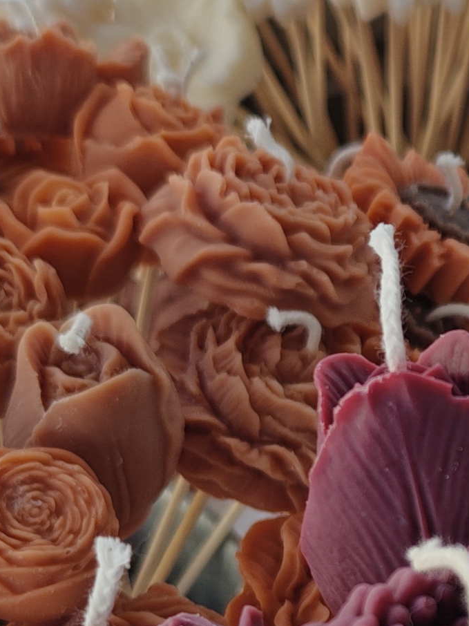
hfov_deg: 13.7
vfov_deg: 18.6
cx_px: 588
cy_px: 541
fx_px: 1880
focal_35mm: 104
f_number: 1.6
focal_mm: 6.06
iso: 50
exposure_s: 1/511
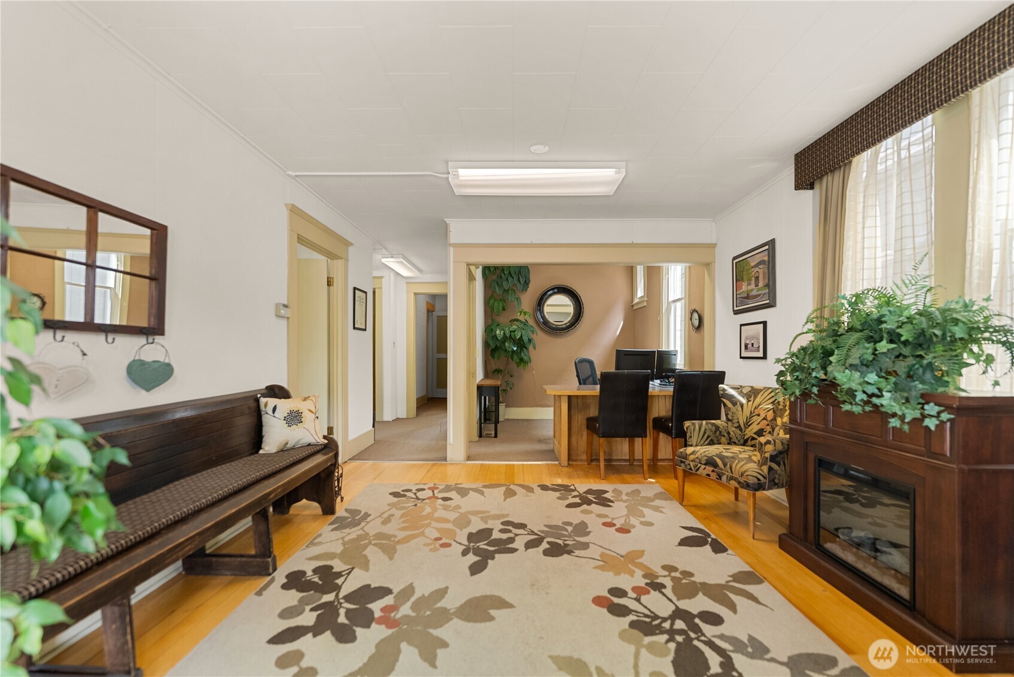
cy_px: 338
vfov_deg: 77.0
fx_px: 426
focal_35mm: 15
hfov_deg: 100.0
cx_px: 507
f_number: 2.8
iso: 400
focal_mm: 15.1
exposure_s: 1/15
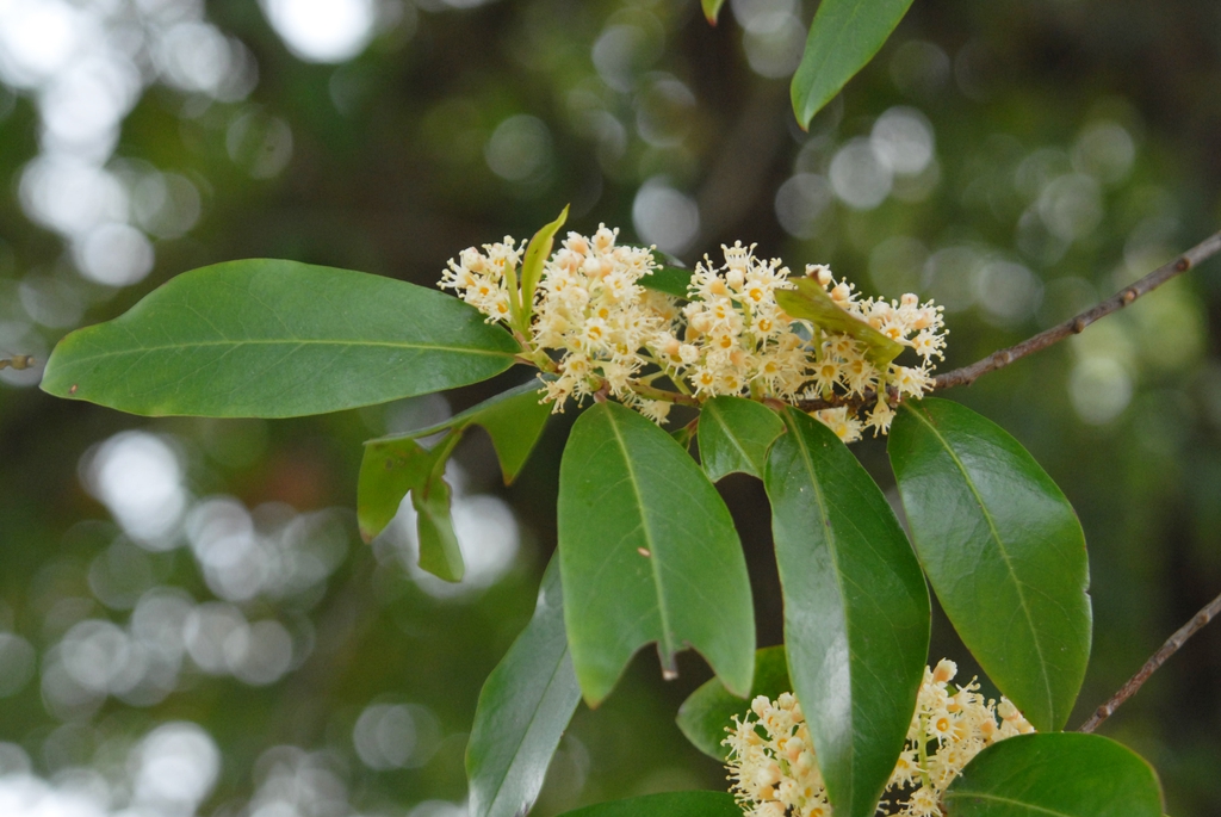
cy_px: 408
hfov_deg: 17.5
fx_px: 3972
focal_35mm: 117
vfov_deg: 11.7
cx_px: 610
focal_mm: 78
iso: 400
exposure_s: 1/125
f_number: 5.6
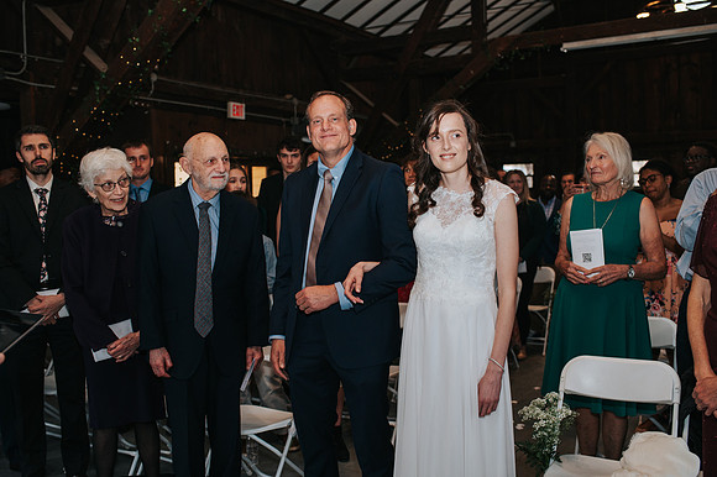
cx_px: 358
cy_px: 238
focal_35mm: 35
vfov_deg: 37.8
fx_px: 697
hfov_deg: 54.5
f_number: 3.2
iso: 1000
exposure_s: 1/200
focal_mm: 35
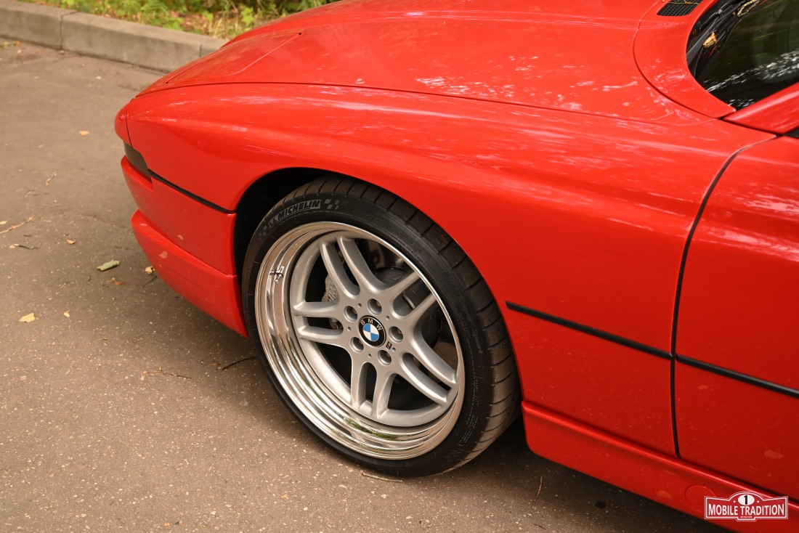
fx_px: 955
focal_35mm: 43
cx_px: 400
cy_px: 266
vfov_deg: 31.2
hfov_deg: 45.4
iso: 640
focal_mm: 43
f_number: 4
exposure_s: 1/250
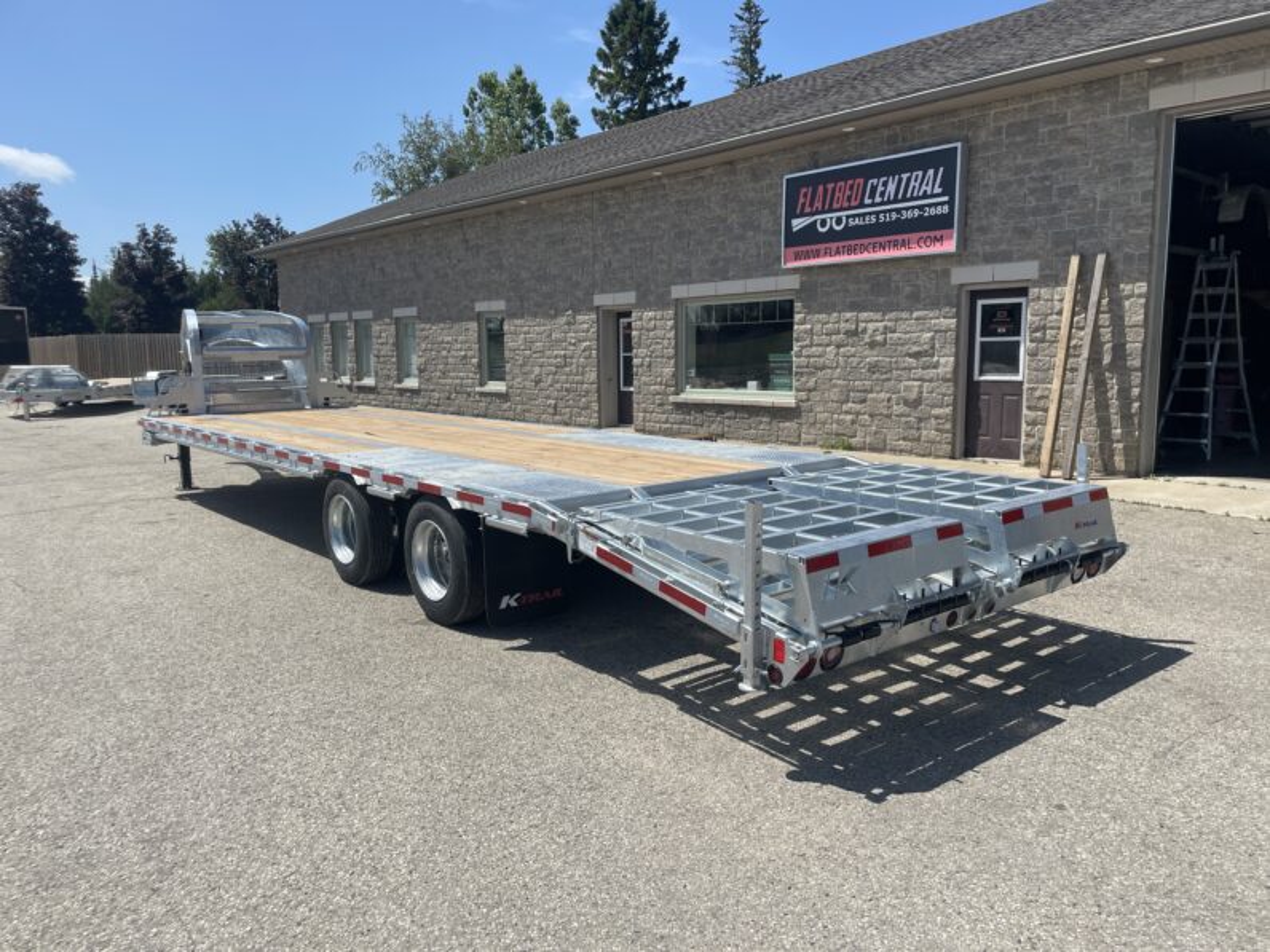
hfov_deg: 67.3
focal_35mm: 26
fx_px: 954
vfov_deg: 53.1
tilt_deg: -4.9
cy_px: 476
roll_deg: +0.6
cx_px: 635
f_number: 1.6
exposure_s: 1/4000
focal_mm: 4.2
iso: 32
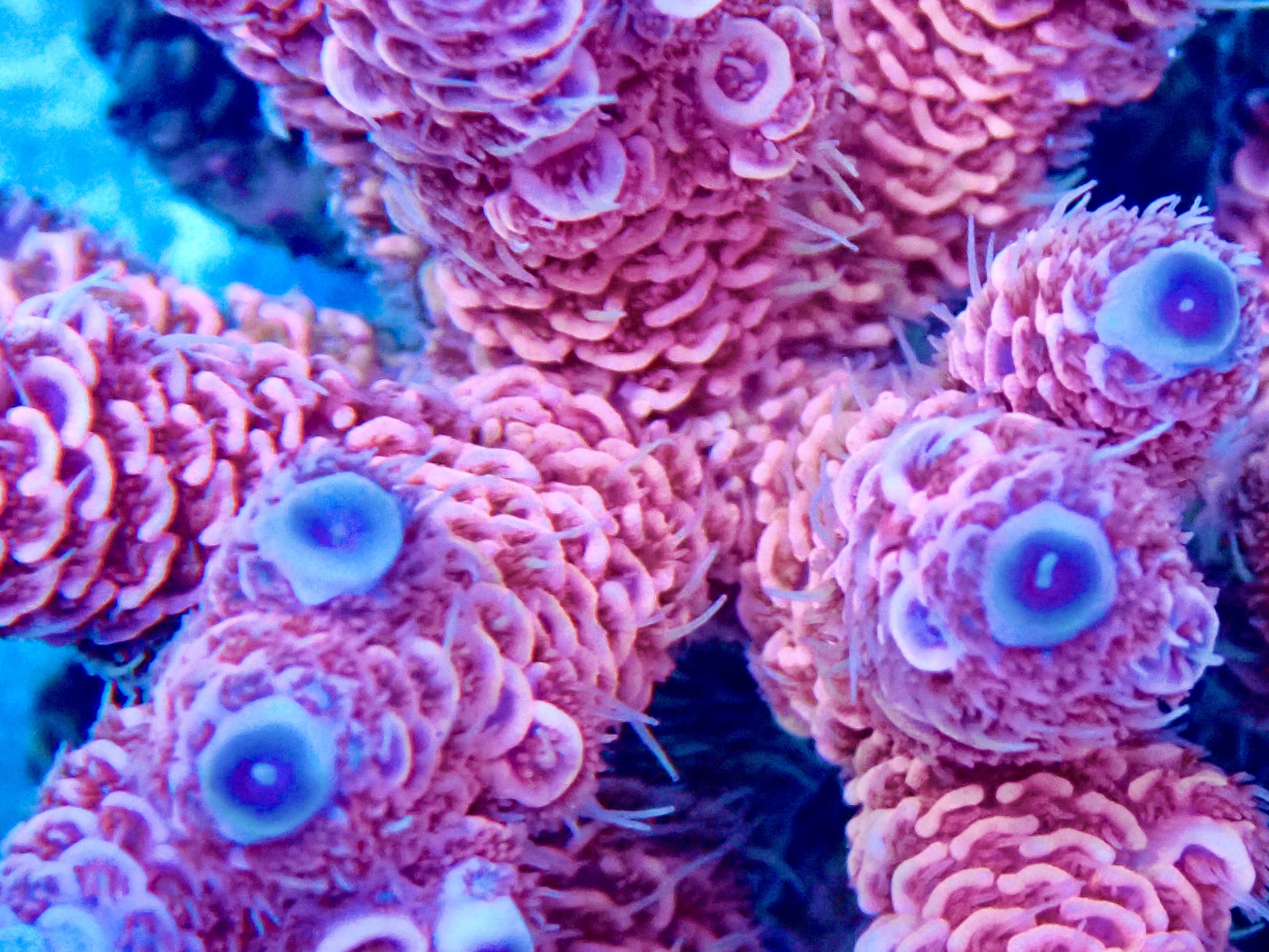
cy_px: 447
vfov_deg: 9.3
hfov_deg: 12.3
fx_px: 5865
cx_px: 938
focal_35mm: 160
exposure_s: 1/125
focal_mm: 18
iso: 1600
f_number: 6.3
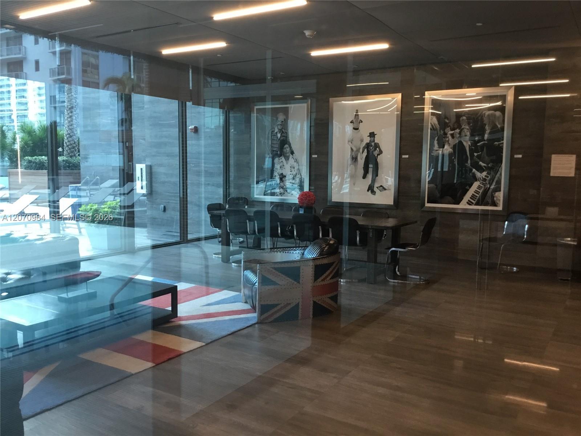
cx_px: 290
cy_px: 218
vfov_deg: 45.4
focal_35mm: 31
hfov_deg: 58.4
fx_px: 520
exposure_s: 1/30
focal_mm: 3.3
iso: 100
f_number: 2.4
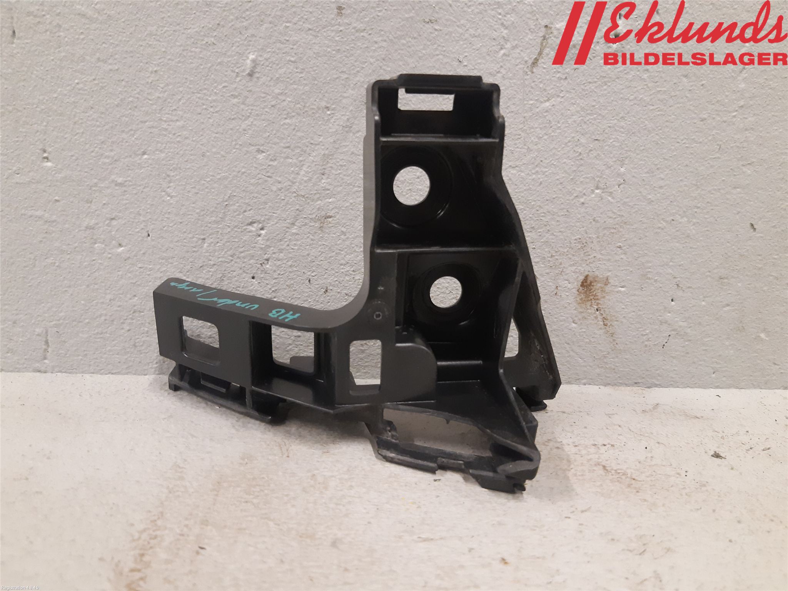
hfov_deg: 67.3
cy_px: 296
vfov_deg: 53.1
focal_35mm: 26
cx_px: 394
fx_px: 592
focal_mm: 3.93
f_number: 1.7
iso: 250
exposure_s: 1/50
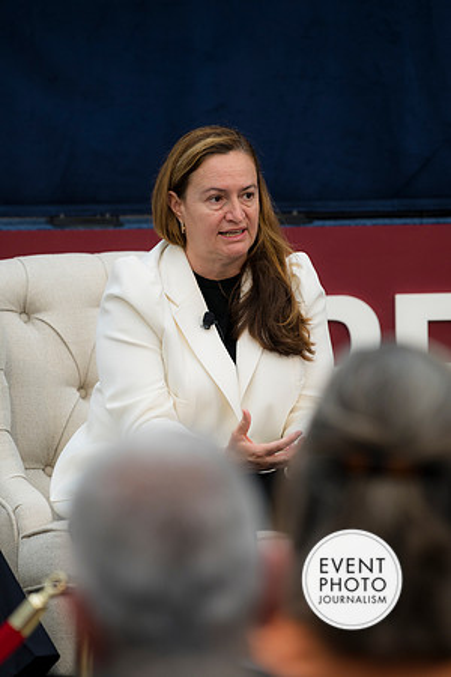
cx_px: 226
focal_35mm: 225
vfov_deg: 9.1
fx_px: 4228
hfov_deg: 6.1
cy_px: 338
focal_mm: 150
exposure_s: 1/200
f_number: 2.8
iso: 140
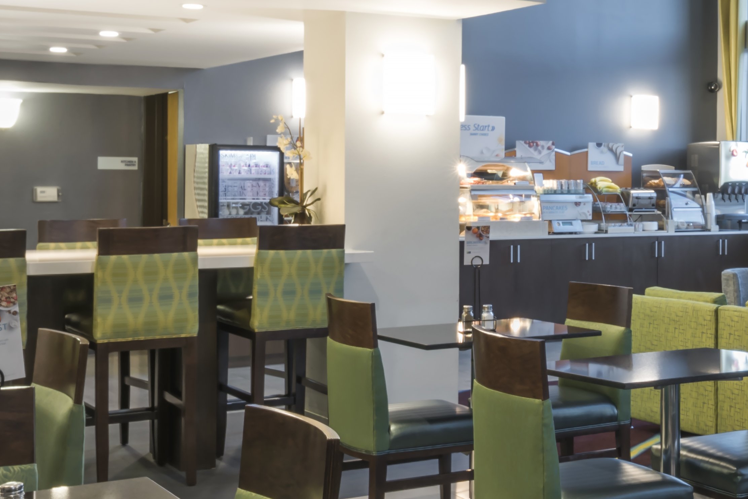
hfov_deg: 29.7
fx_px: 1309
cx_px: 749
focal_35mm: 63
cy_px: 410
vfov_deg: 21.3
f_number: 14
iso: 100
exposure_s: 3
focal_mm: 19
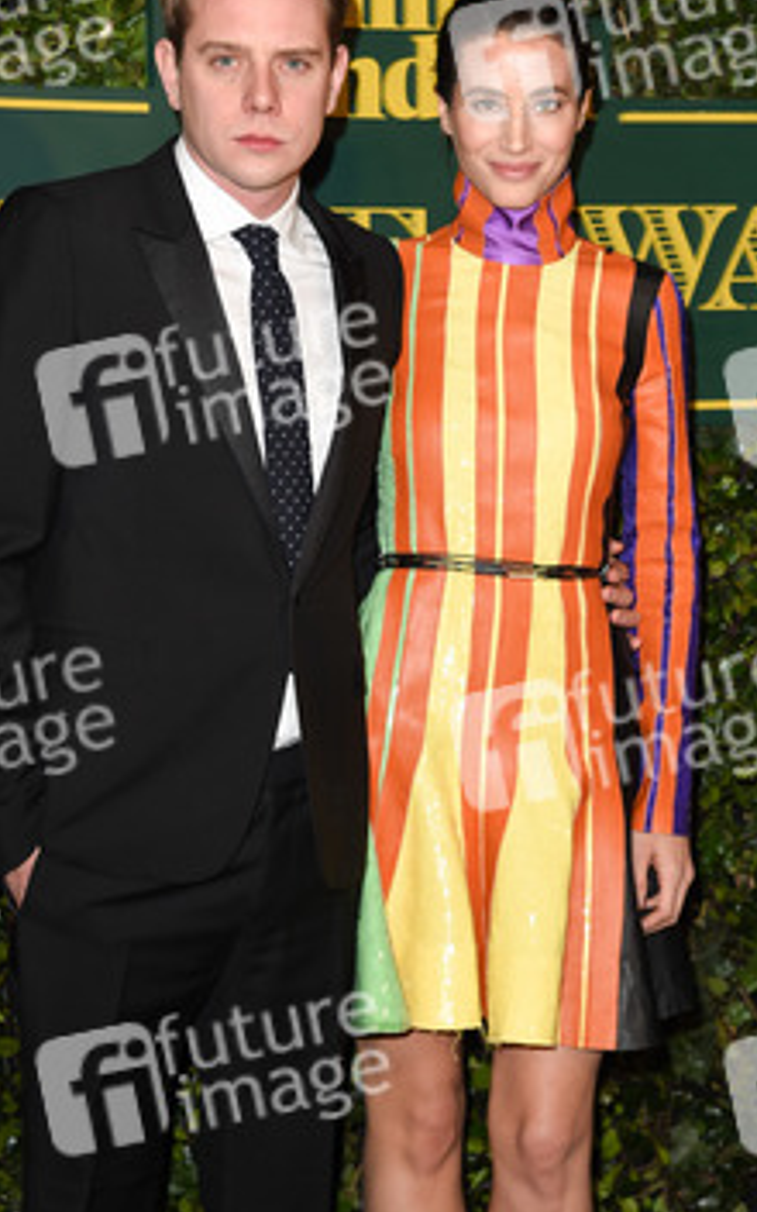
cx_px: 315
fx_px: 2872
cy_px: 558
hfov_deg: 15.0
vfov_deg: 23.8
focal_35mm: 87
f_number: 5.6
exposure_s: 1/250
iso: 800
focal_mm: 75
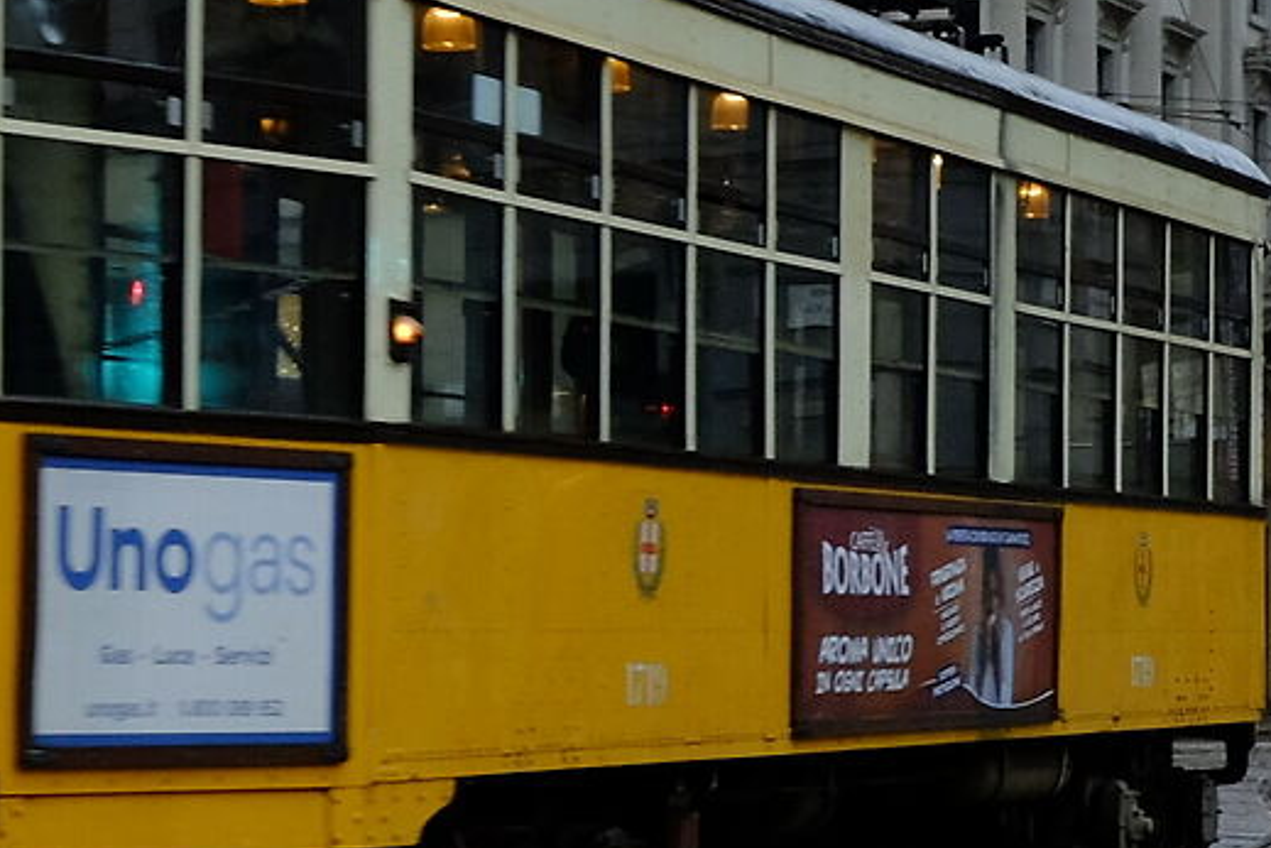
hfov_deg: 14.5
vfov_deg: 10.2
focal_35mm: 134
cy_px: 551
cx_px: -475
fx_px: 4731
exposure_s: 1/90
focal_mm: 19.6
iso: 1000
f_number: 4.5
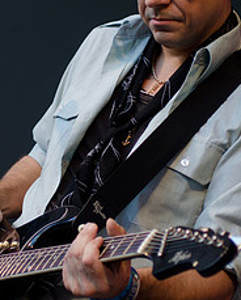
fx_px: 1832
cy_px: 94
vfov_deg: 9.4
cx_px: 89
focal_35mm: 206
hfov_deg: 7.5
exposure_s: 1/200
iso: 125
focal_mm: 58
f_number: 3.2
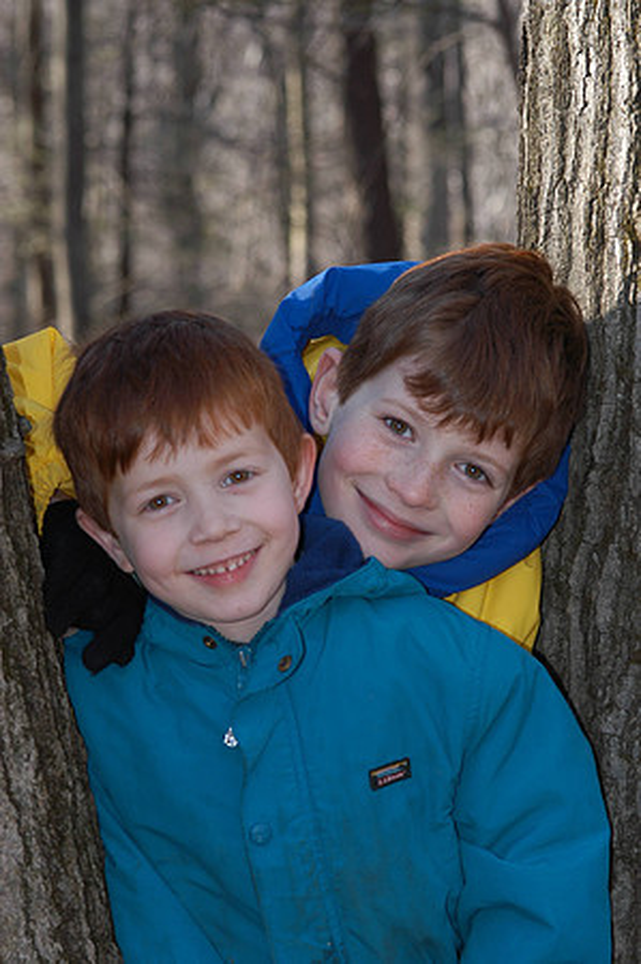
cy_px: 482
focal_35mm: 158
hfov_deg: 8.7
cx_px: 320
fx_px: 4216
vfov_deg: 13.1
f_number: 8
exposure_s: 1/60
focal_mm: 105
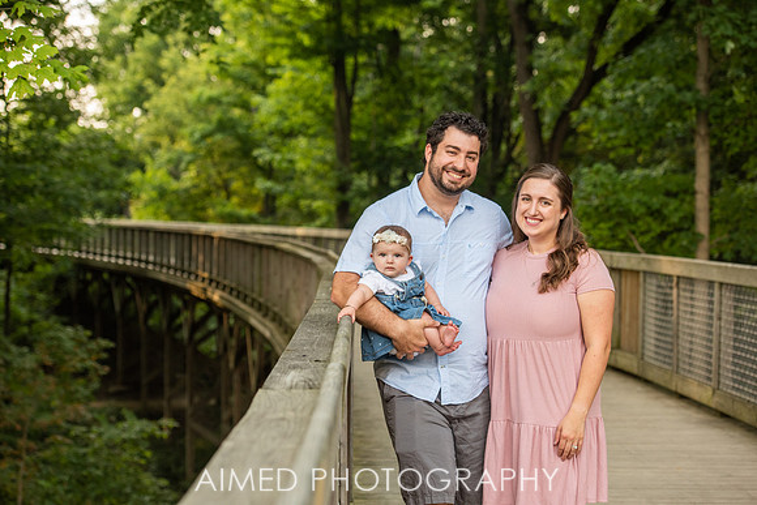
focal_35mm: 80
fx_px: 1683
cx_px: 378
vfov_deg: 17.1
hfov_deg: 25.4
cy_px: 252
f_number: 4.5
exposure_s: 1/500
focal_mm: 80
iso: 640
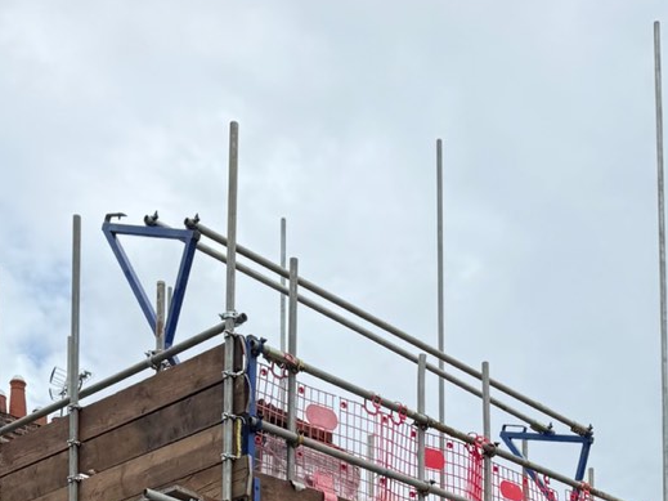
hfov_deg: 26.2
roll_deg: +1.7
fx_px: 1428
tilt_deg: +3.5
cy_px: 890
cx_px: 458
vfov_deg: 16.7
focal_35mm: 74
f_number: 1.78
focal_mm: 6.76
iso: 80
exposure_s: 1/4167
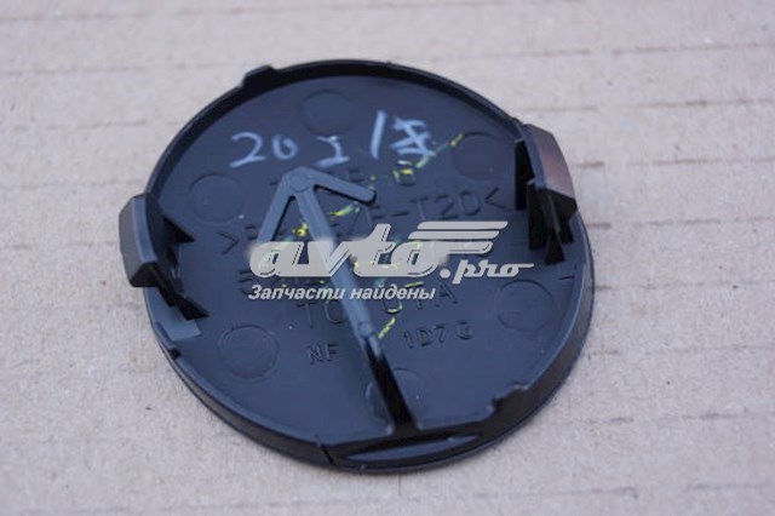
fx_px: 1775
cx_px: 388
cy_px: 258
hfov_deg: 24.6
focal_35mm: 82
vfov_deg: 16.5
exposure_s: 1/160
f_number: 5.6
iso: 250
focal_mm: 55
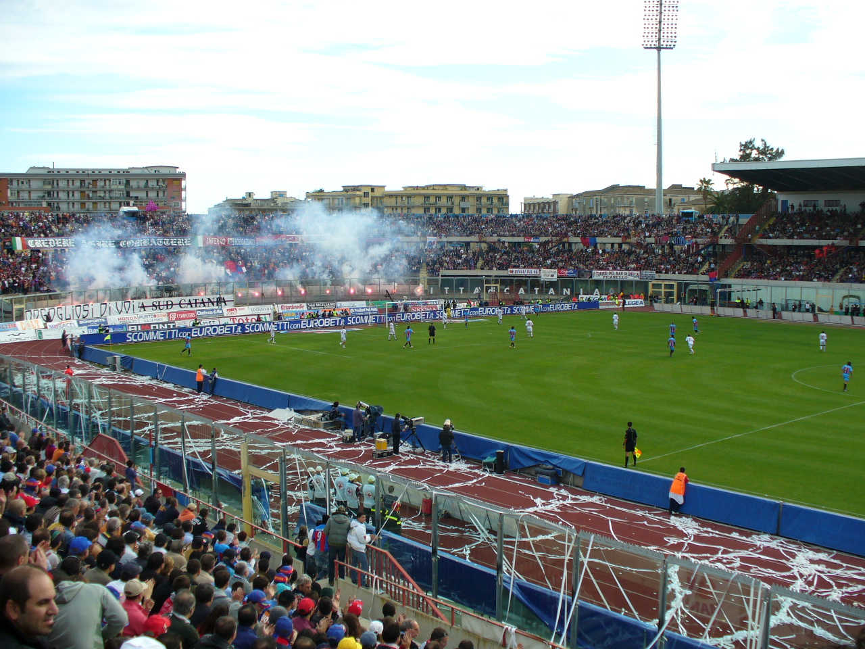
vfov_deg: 38.7
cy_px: 324
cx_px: 432
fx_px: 925
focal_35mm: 37
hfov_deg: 50.1
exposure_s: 1/400
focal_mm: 6.1
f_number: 2.8
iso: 80
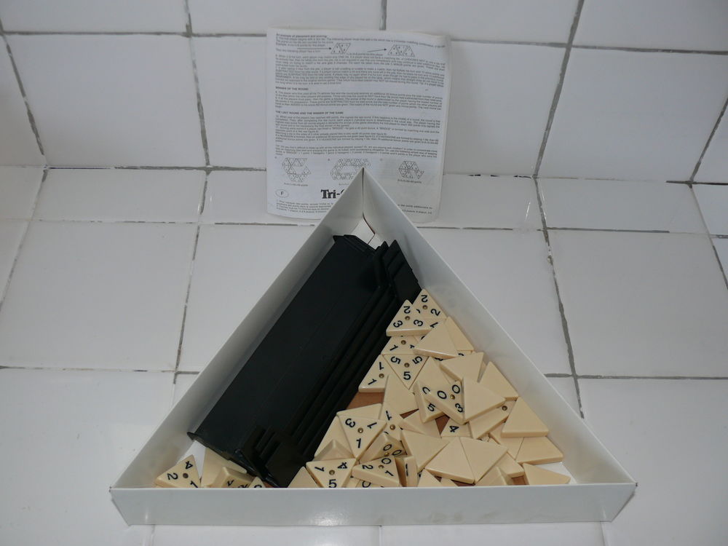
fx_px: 820
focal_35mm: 39
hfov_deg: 47.9
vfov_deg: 36.8
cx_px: 364
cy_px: 273
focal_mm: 8.1
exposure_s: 1/30
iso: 100
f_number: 2.8
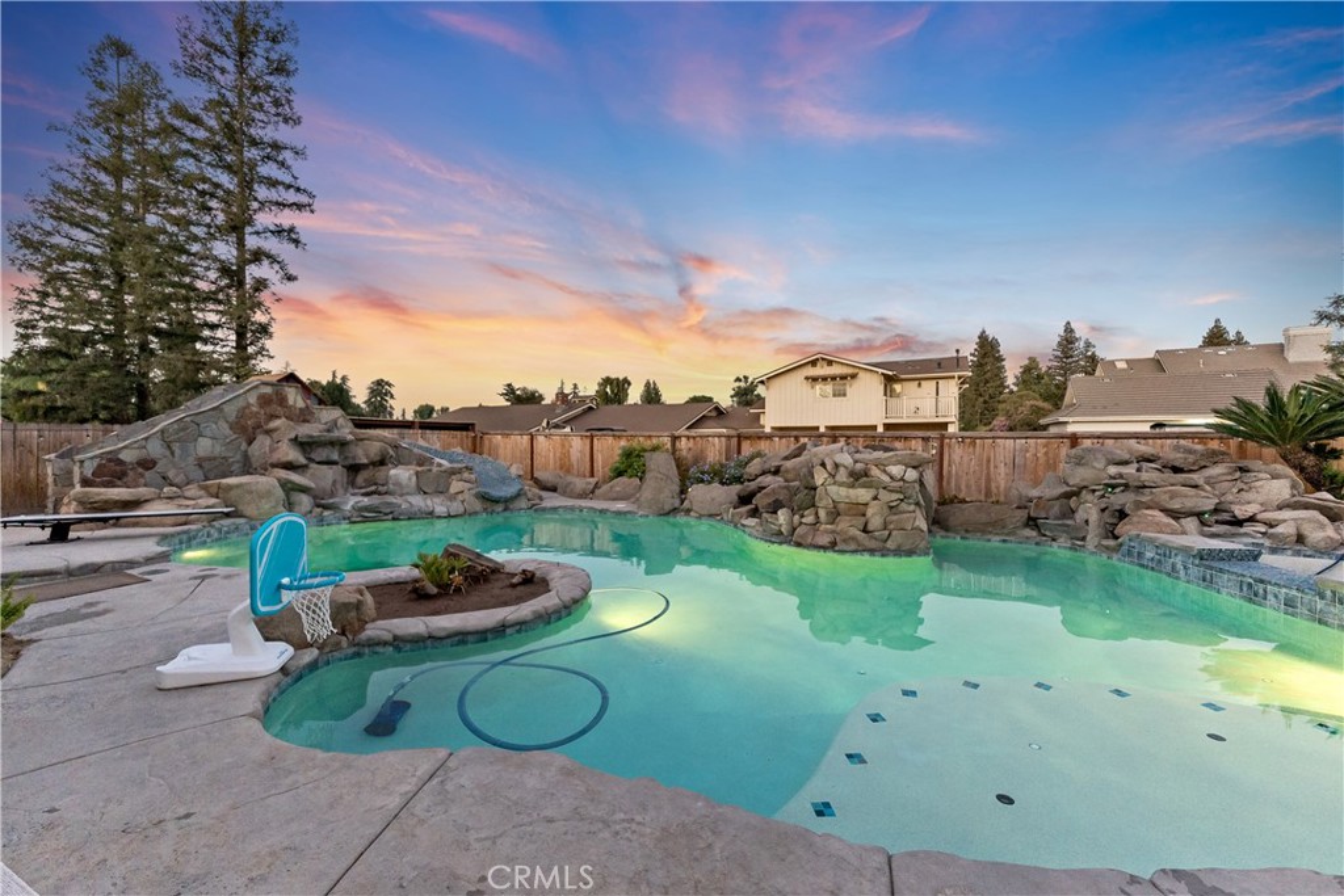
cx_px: 672
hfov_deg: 104.2
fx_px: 523
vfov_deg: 81.2
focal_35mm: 14
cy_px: 448
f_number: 2.8
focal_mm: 14
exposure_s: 1/160
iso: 3200
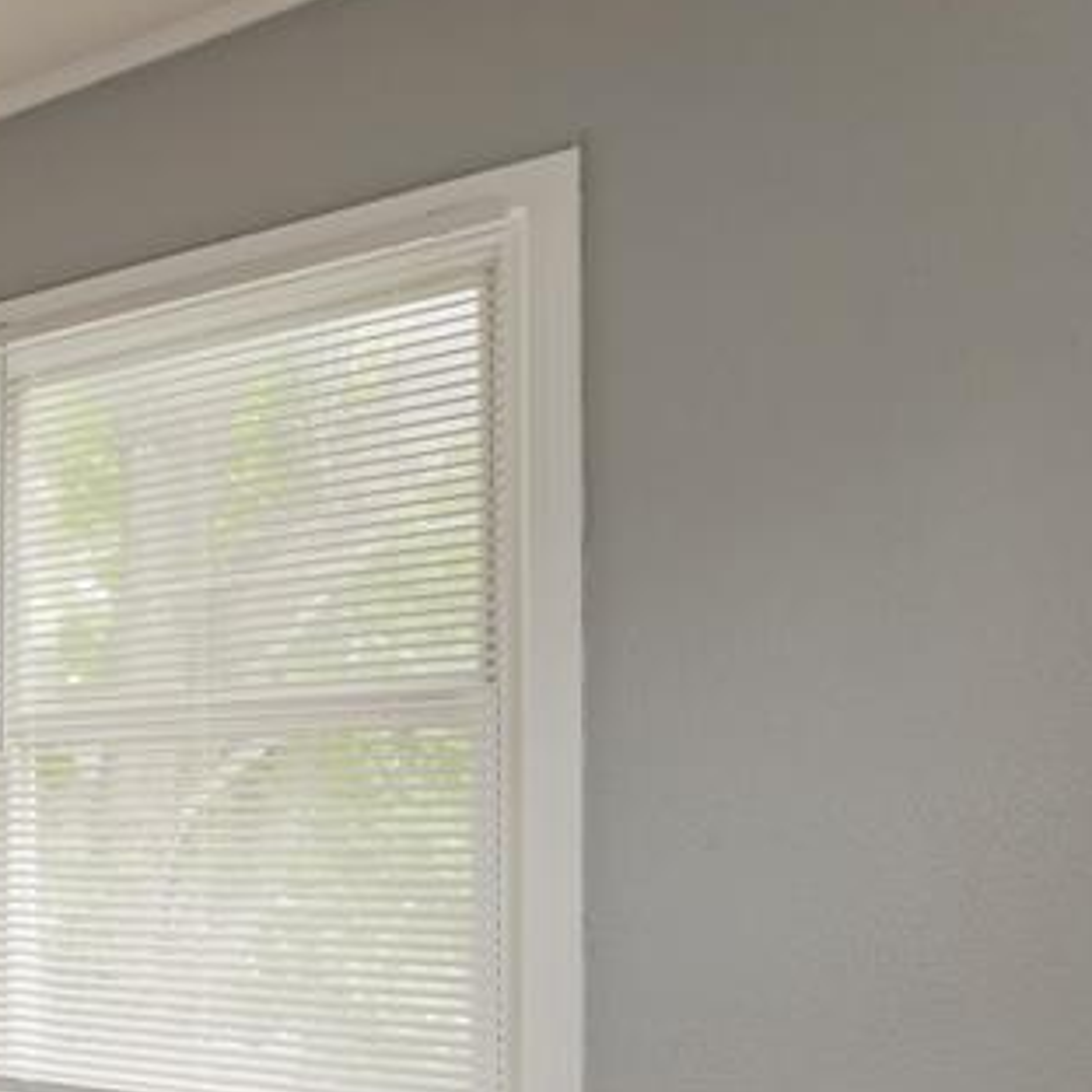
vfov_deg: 41.1
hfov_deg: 27.1
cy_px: 868
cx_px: -609
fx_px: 1392
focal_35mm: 39
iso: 400
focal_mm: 14
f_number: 18
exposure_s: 1/20
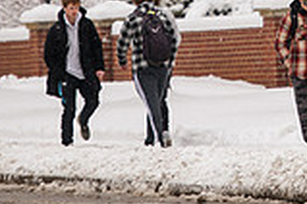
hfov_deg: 3.2
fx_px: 5449
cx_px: 319
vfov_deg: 2.1
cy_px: -155
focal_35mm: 639
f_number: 3.2
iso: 100
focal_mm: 175
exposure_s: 1/400
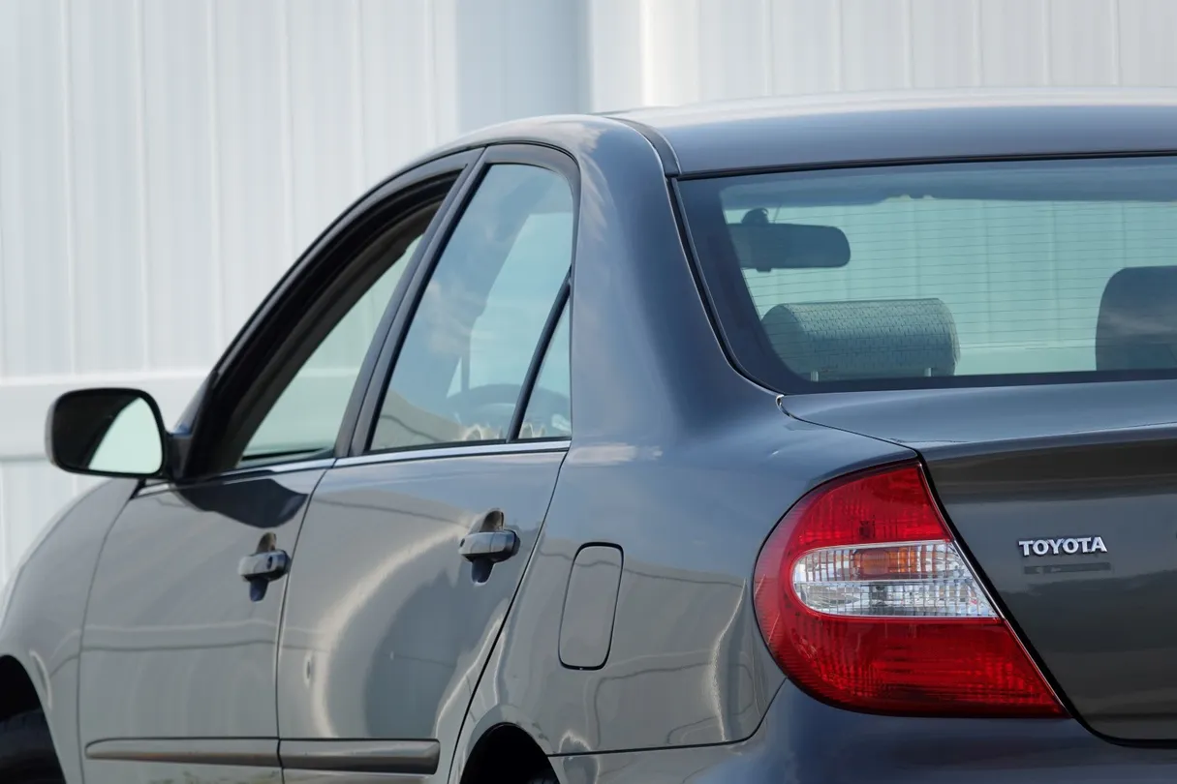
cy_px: 392
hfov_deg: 4.3
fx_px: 15594
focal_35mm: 477
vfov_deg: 2.9
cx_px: 588
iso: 100
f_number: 4
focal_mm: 174.93
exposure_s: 1/400
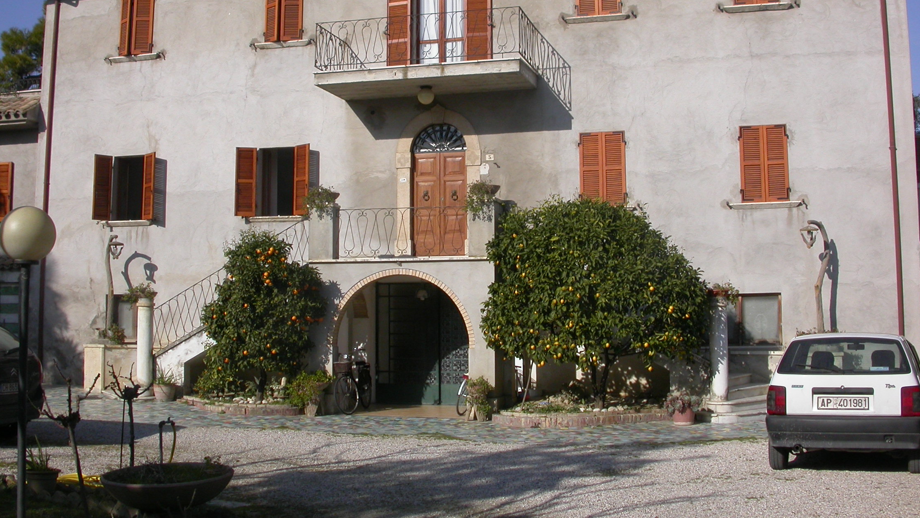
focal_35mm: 42
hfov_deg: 48.4
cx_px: 458
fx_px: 1025
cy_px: 182
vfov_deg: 28.2
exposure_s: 1/417
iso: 100
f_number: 7.5
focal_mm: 7.85
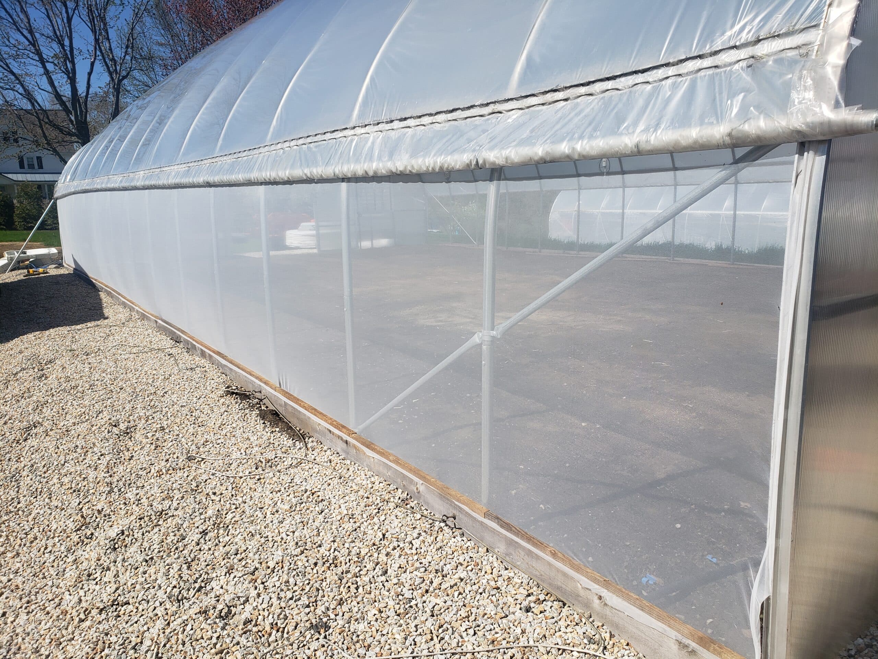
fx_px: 659
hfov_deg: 67.3
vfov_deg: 53.1
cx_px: 439
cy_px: 330
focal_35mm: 26
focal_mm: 4.3
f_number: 2.4
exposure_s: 1/2010
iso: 50
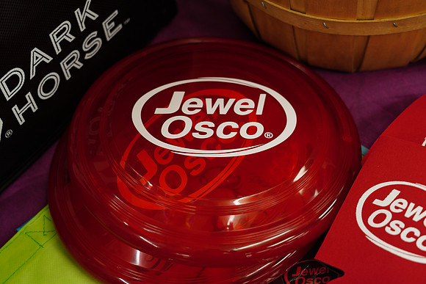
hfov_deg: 35.6
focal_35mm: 56
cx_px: 213
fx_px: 663
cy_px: 142
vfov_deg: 24.2
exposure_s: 1/100
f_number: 4.5
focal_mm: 56
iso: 1250
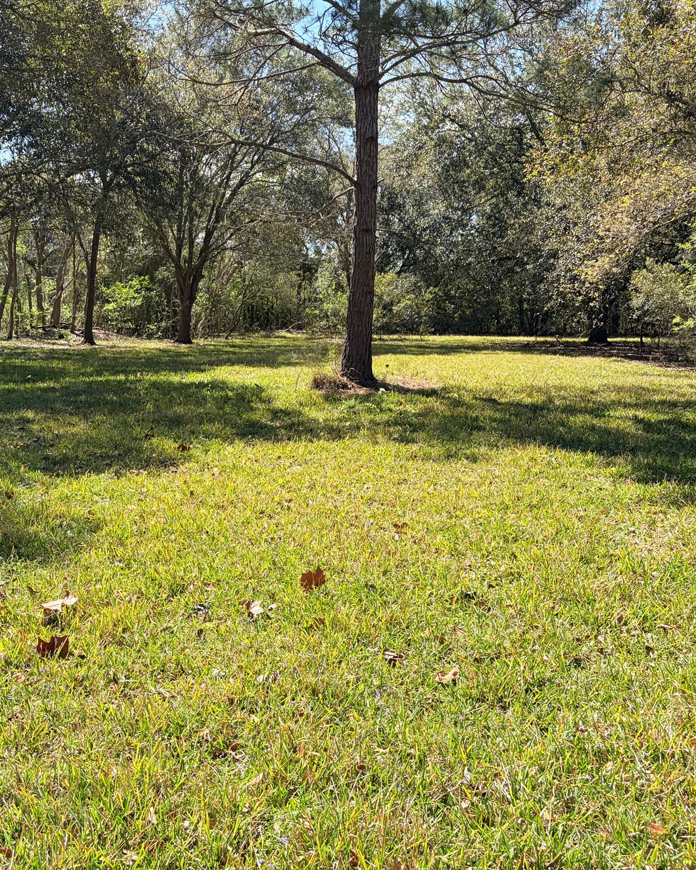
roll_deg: -0.5
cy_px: 434
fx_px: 876
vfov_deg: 52.8
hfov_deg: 42.7
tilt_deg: -6.9
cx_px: 229
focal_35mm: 34
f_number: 1.6
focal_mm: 5.96
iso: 50
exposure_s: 1/1451
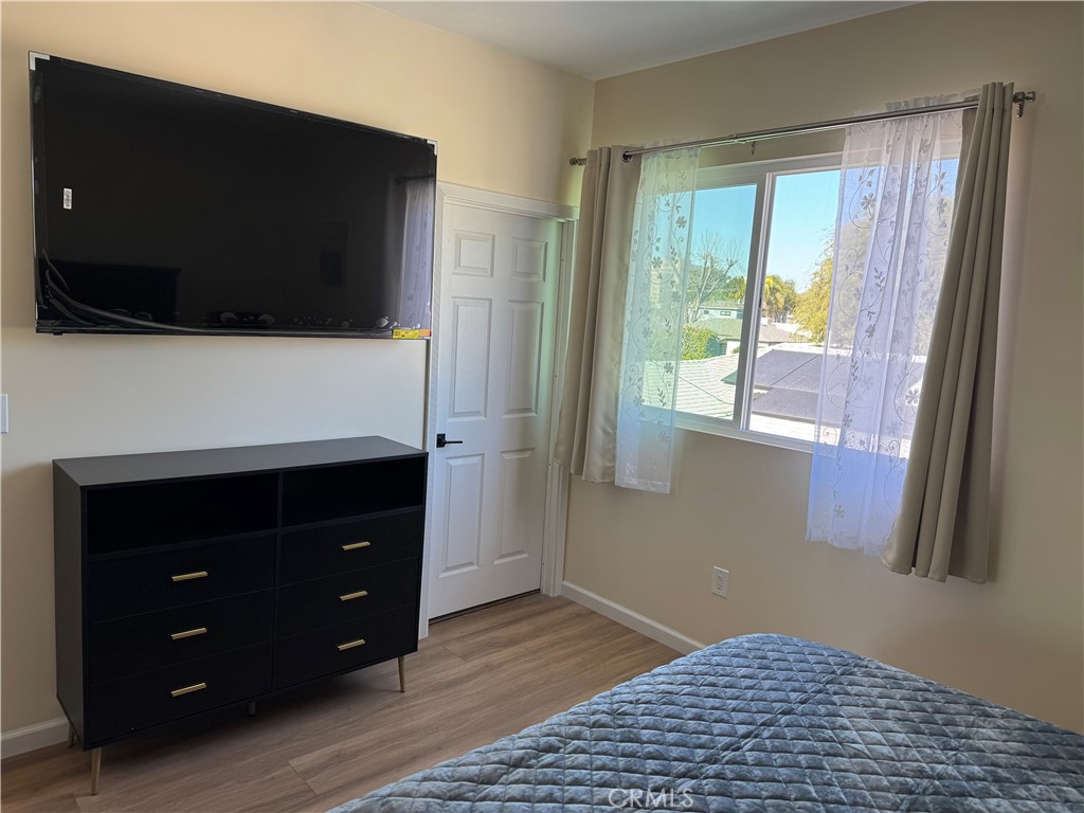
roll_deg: -4.1
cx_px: 542
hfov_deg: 71.6
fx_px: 752
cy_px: 406
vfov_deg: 56.8
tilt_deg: -7.2
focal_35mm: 24
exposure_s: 1/148
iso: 64
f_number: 1.78
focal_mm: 6.76
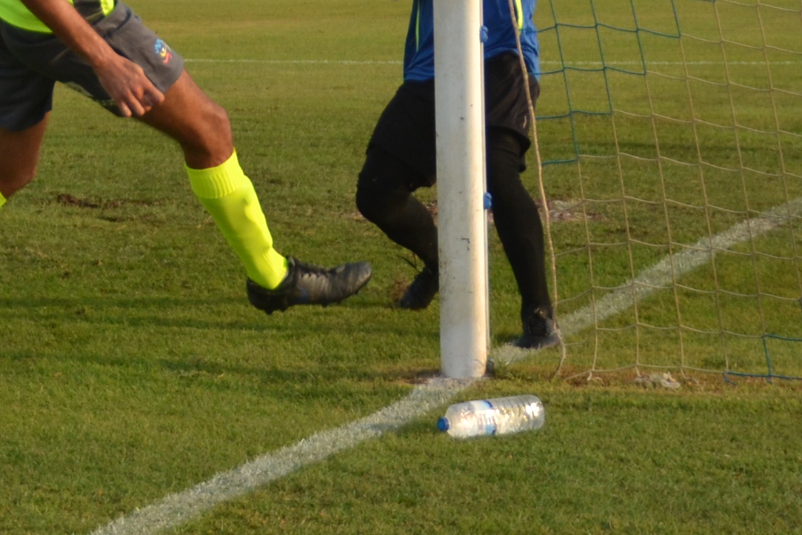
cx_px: -194
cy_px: -1
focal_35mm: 201
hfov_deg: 10.1
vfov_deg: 6.8
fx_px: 4477
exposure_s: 1/1000
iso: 400
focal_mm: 42
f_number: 4.5
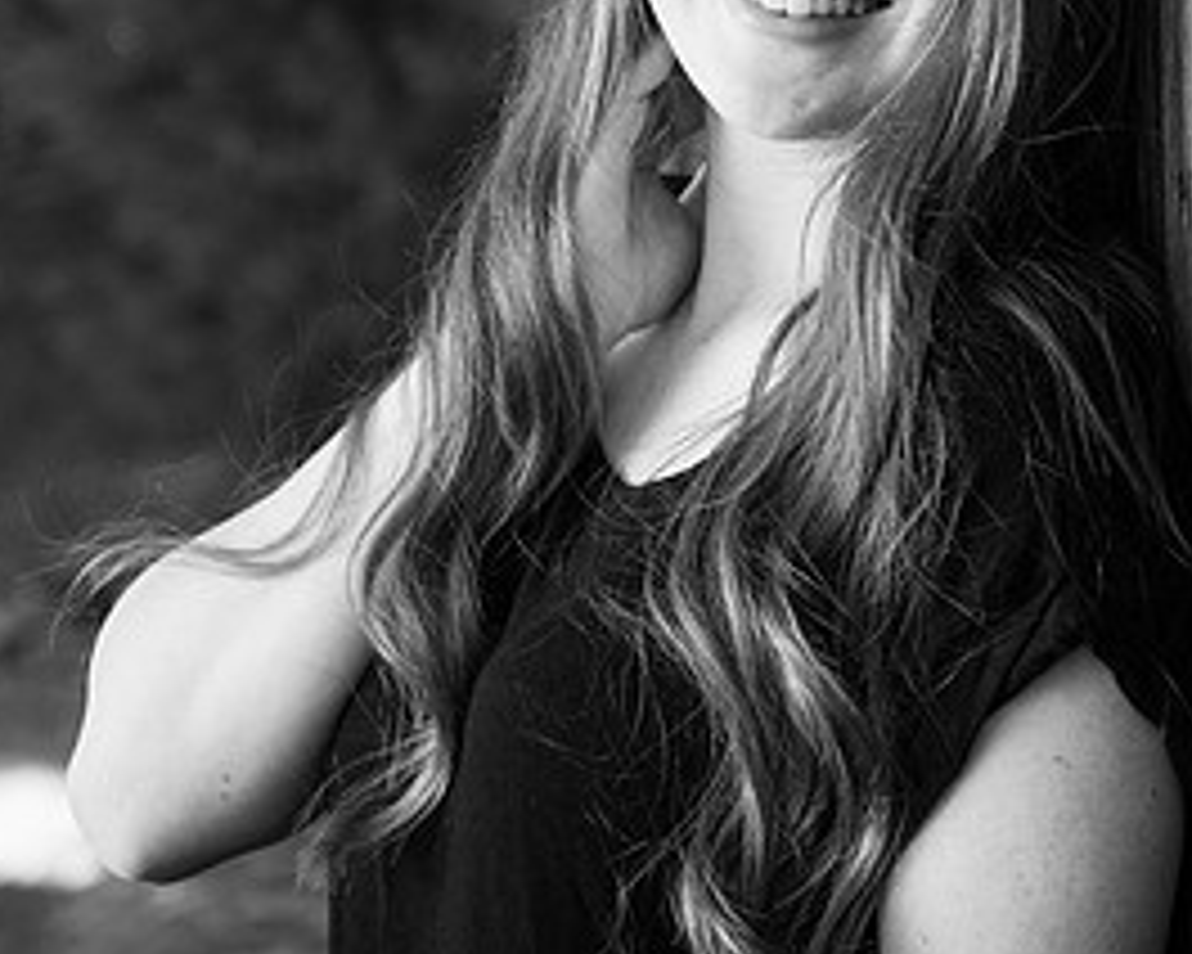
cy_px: 106
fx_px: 5645
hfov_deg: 12.0
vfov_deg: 9.6
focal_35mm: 160
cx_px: 1057
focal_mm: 78
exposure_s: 1/200
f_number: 5.6
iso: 400
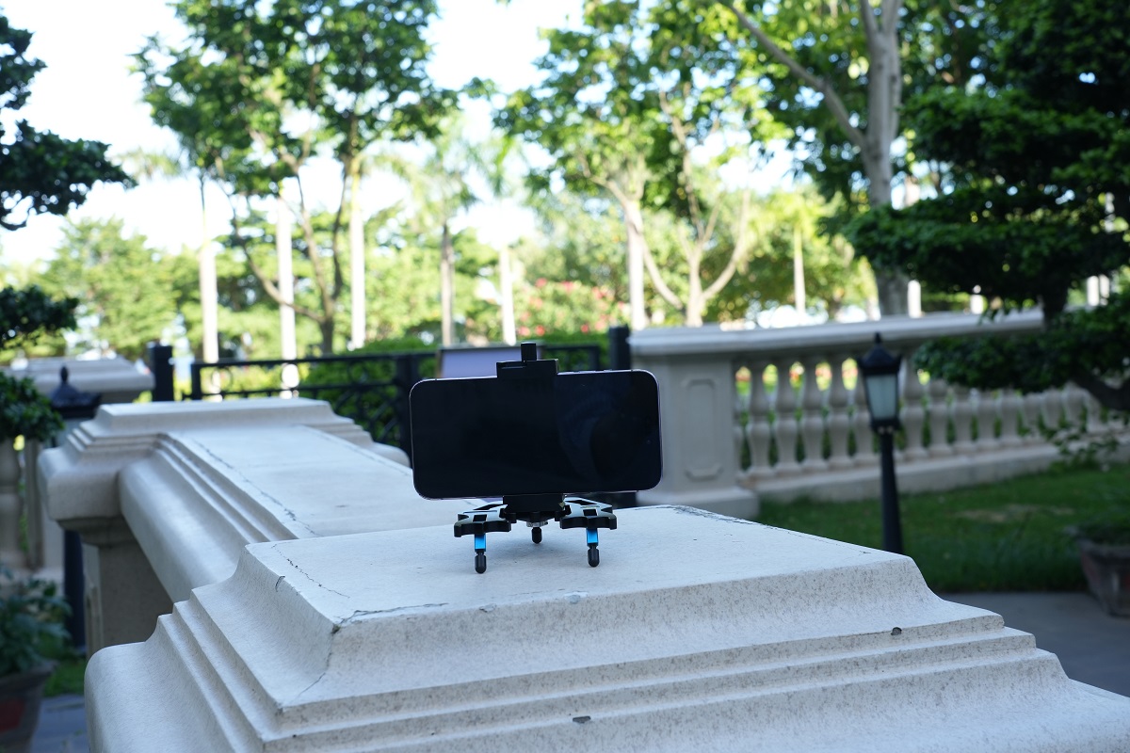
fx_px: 1444
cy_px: 376
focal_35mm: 46
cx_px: 565
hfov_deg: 42.7
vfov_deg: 29.2
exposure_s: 1/125
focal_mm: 46
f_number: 10
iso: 640
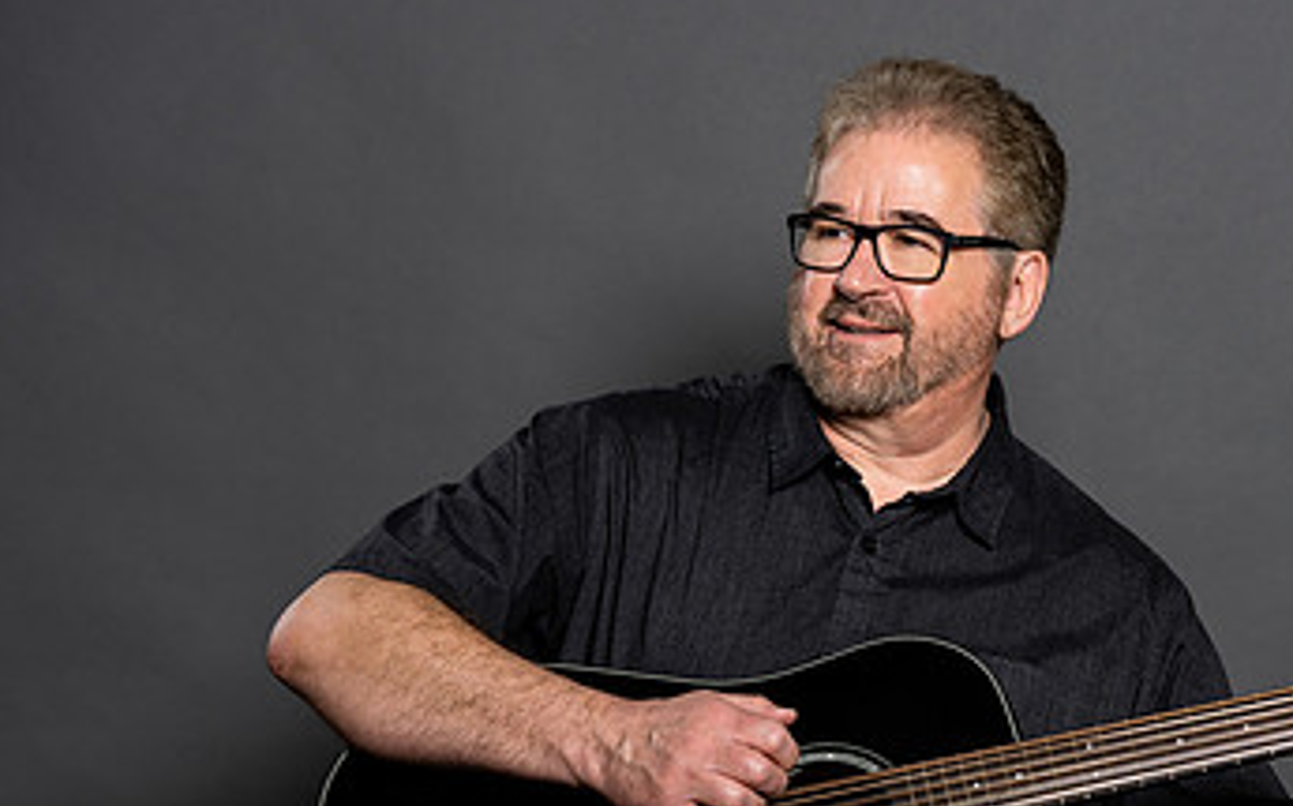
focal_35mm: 163
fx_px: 5739
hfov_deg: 12.8
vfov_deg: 8.0
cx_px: 1023
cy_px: 620
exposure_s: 1/250
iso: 100
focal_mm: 95
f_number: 5
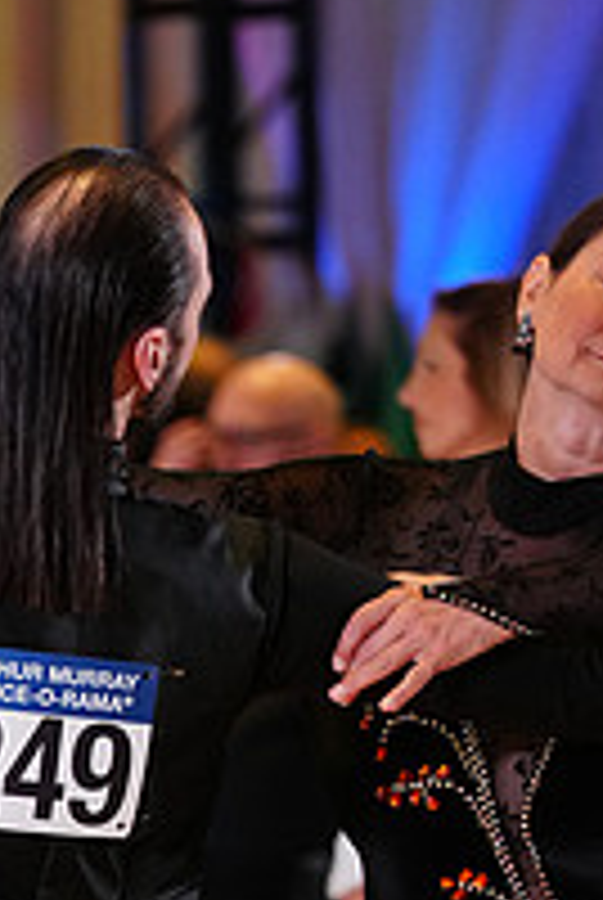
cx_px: 214
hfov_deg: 2.4
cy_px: 1089
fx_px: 14496
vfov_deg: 3.5
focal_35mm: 579
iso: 2500
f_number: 4
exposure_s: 1/400
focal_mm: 200
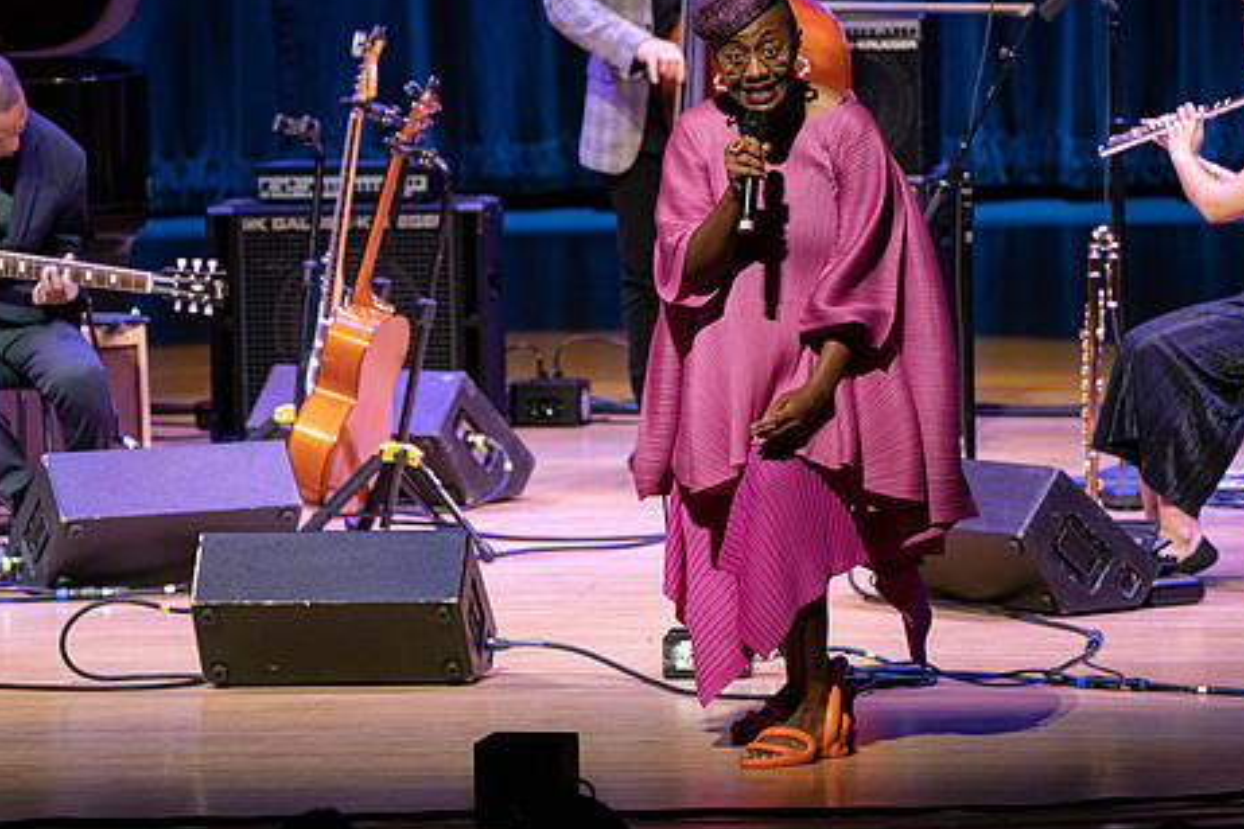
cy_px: 327
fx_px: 13407
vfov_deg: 3.5
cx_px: 557
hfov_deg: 5.3
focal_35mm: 388
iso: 4000
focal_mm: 309
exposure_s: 1/250
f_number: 5.6
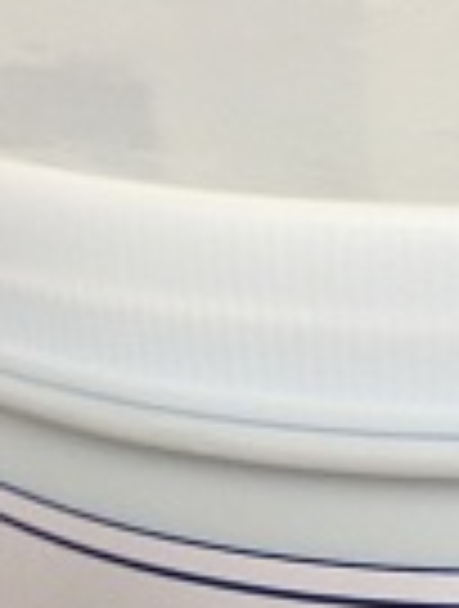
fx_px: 1848
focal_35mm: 105
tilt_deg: -39.8
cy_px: 986
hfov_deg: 13.9
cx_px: 504
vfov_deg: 16.5
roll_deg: -0.3
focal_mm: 4.15
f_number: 2.2
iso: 40
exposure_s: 1/60
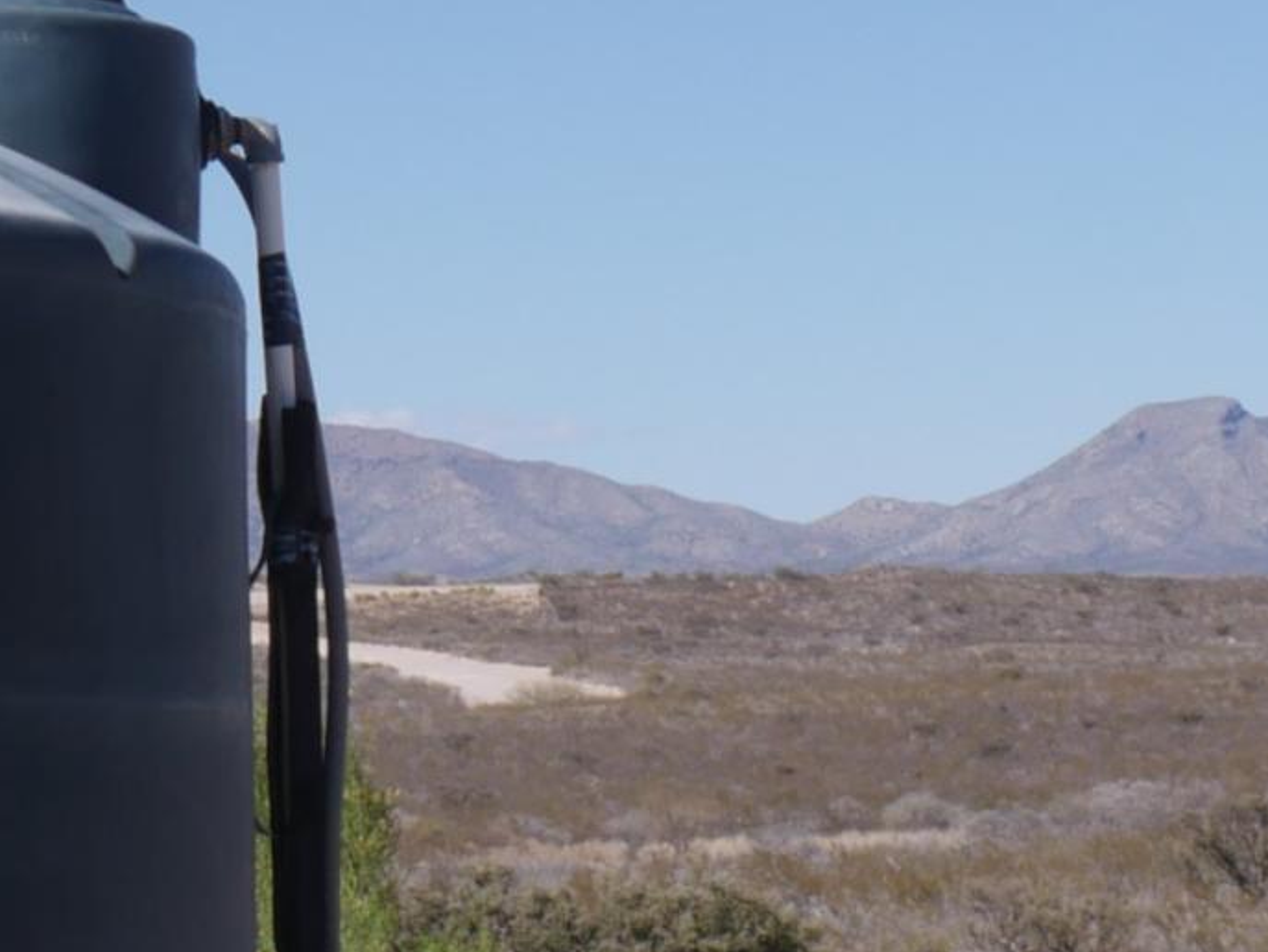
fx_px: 6084
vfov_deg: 8.9
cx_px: 568
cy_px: 880
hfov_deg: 11.9
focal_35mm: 166
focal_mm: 19
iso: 200
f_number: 13
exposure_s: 1/250
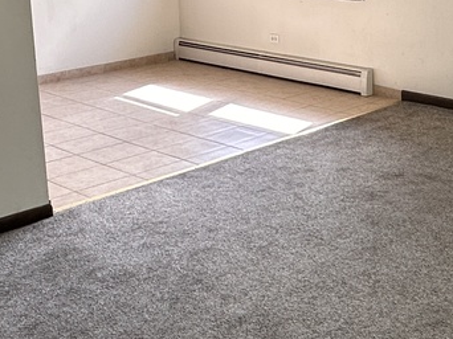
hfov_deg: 29.9
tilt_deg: -9.2
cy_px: 32
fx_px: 772
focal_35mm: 59
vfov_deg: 24.1
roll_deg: -0.2
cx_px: 479
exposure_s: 1/99
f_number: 2.2
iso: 64
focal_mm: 2.22
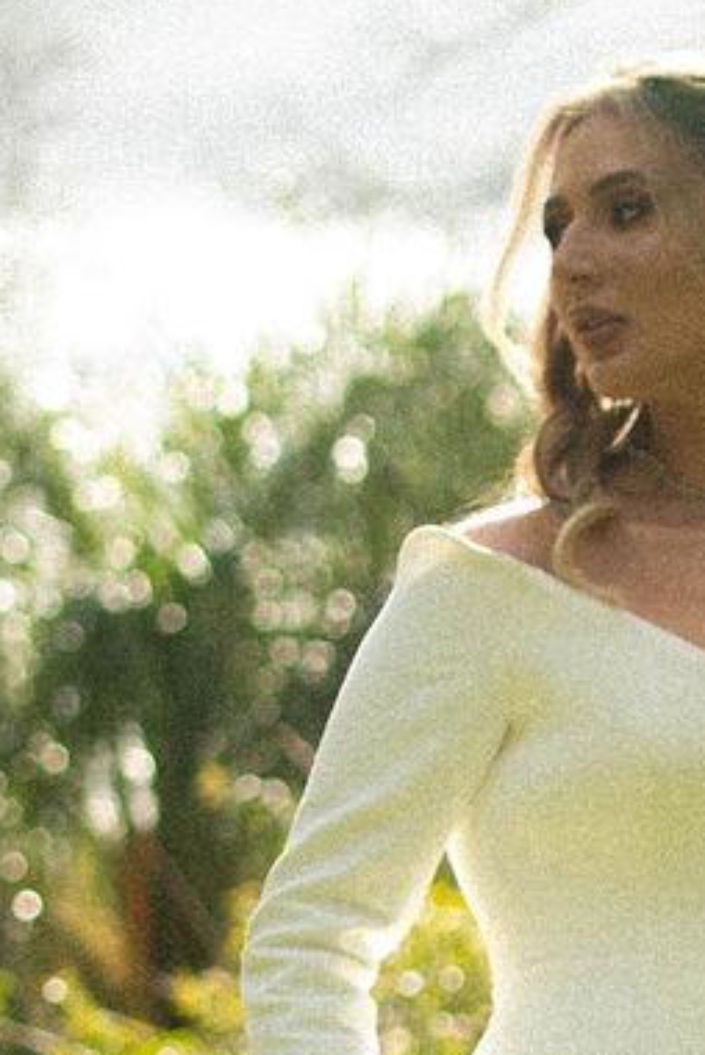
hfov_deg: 6.5
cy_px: 963
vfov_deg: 9.7
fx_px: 6157
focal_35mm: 210
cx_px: 658
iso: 64
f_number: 1.4
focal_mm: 35
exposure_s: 1/2000
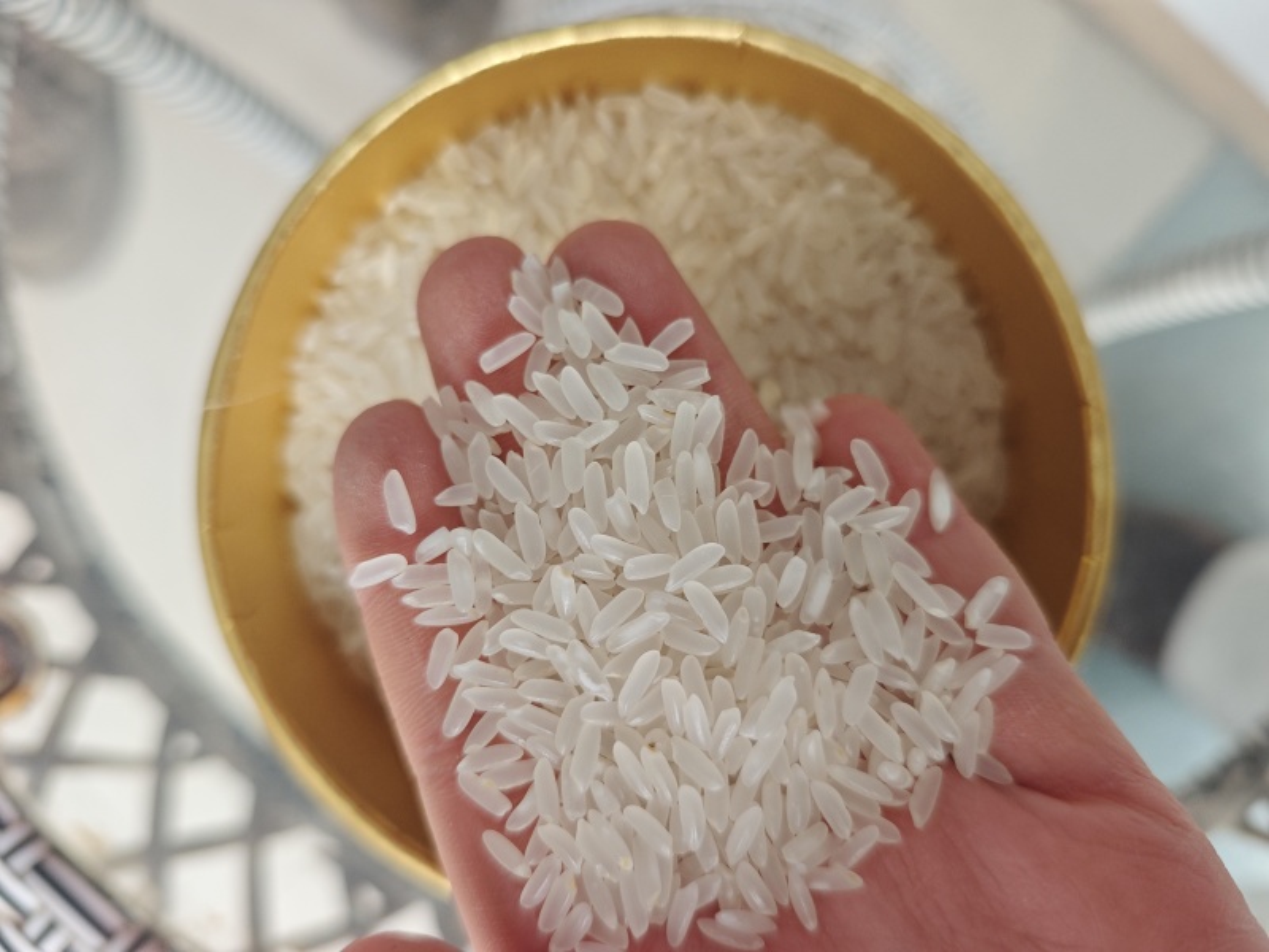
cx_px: 634
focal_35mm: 23
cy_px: 476
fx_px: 843
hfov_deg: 73.9
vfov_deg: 58.9
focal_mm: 6.55
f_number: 1.6
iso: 125
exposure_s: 1/100
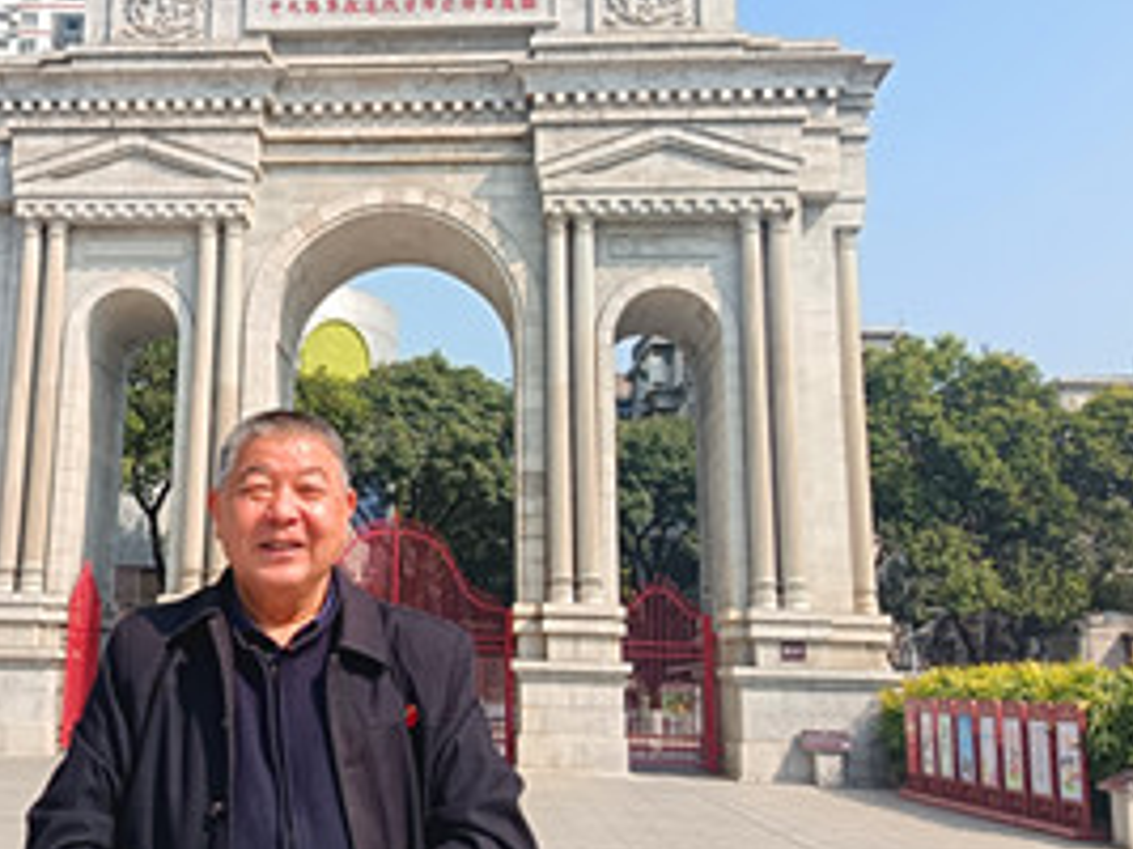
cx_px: 331
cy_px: 346
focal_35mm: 45
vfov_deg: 32.1
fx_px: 1472
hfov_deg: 41.3
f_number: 1.75
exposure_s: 1/900
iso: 223
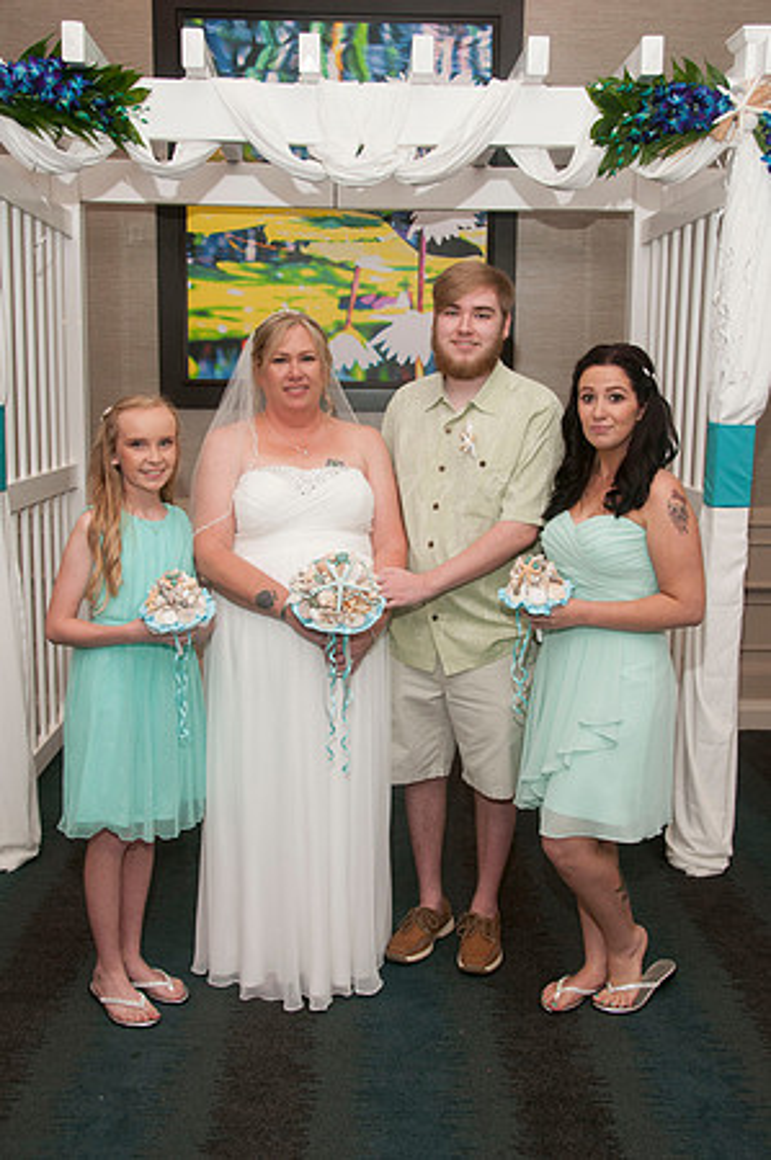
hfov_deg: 36.8
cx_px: 386
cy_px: 580
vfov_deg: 53.2
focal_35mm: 36
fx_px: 1159
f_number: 5.6
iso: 400
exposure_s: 1/60
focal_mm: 24
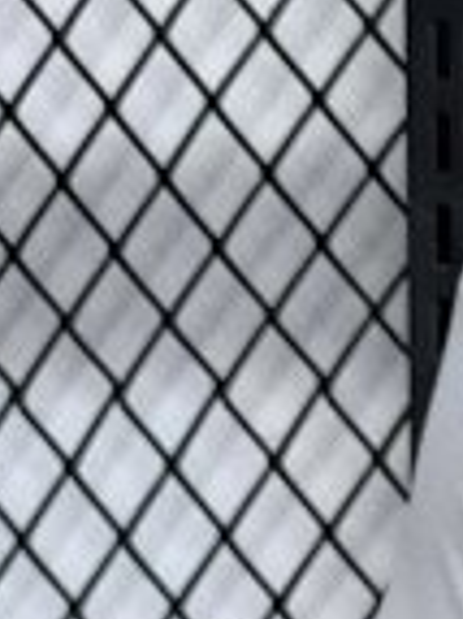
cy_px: 1197
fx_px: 3072
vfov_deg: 10.6
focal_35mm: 172
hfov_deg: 7.1
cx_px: 1675
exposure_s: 1/50
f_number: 1.65
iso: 500
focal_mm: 6.14
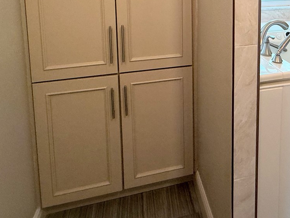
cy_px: -2
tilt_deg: -6.1
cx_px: 201
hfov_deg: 58.1
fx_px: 251
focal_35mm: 30
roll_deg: +0.0
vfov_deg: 40.6
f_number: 2.2
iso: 250
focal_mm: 2.22
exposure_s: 1/60
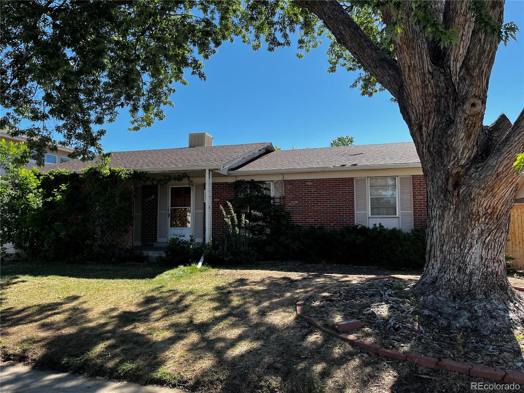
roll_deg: +0.0
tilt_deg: +3.5
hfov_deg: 67.3
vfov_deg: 53.1
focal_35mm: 26
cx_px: 262
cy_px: 196
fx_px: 394
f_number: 1.6
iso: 50
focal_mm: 5.1
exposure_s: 1/1776
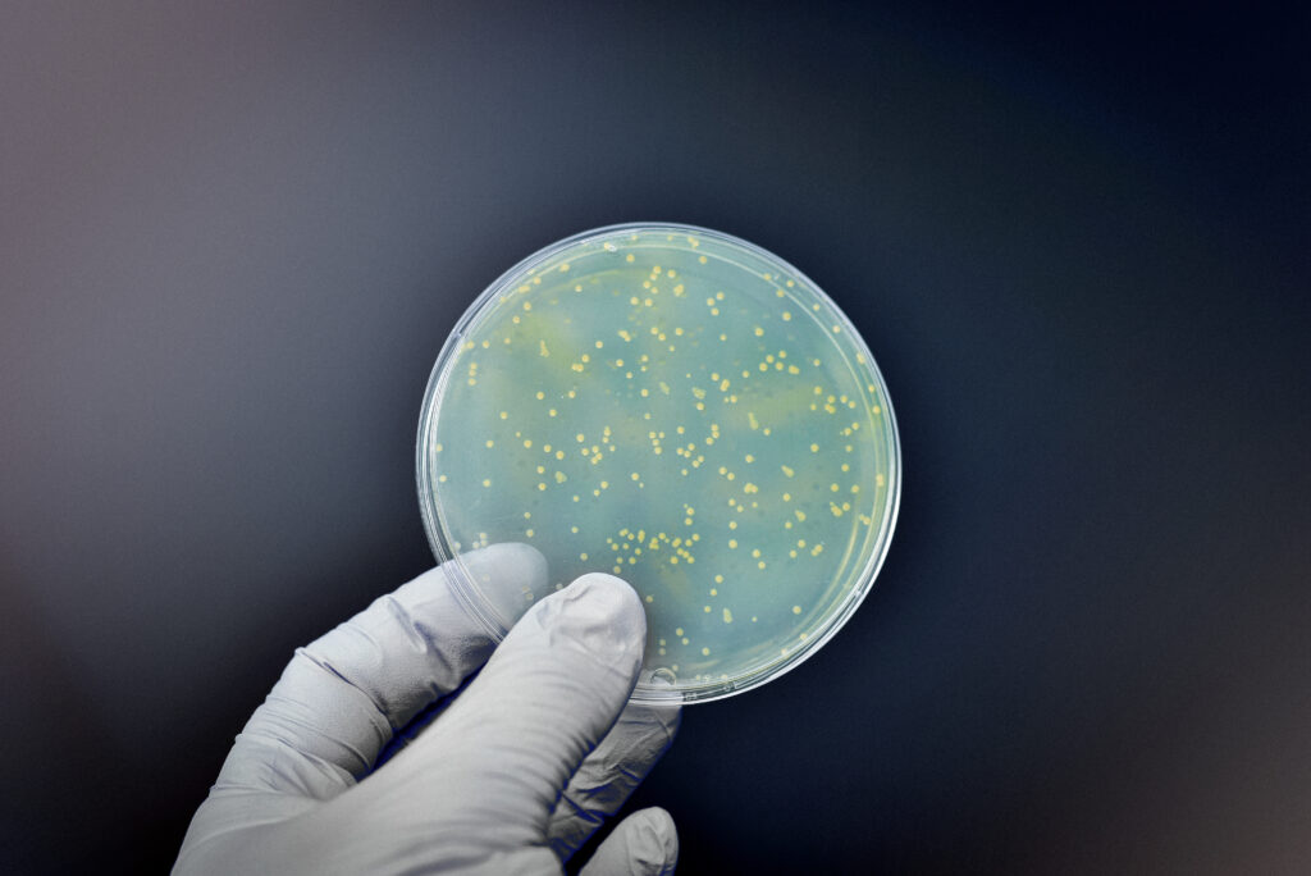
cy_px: 438
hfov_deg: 39.6
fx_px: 1822
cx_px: 656
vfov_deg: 27.0
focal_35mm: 50
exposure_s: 1/100
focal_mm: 50
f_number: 4.5
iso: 100
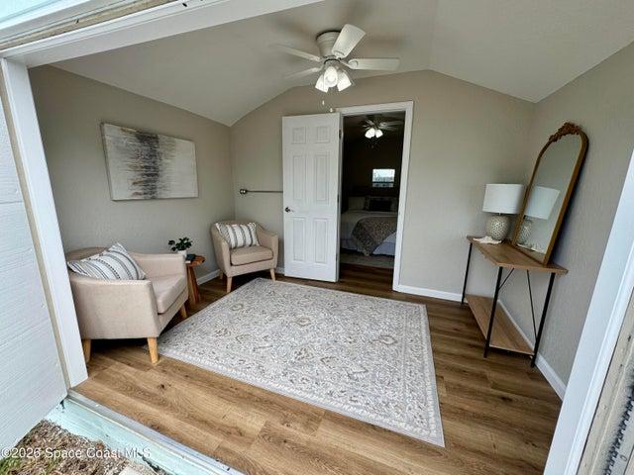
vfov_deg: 85.7
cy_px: 238
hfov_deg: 102.1
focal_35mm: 14
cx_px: 317
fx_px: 256
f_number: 2.2
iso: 40
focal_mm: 2.22
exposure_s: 1/246
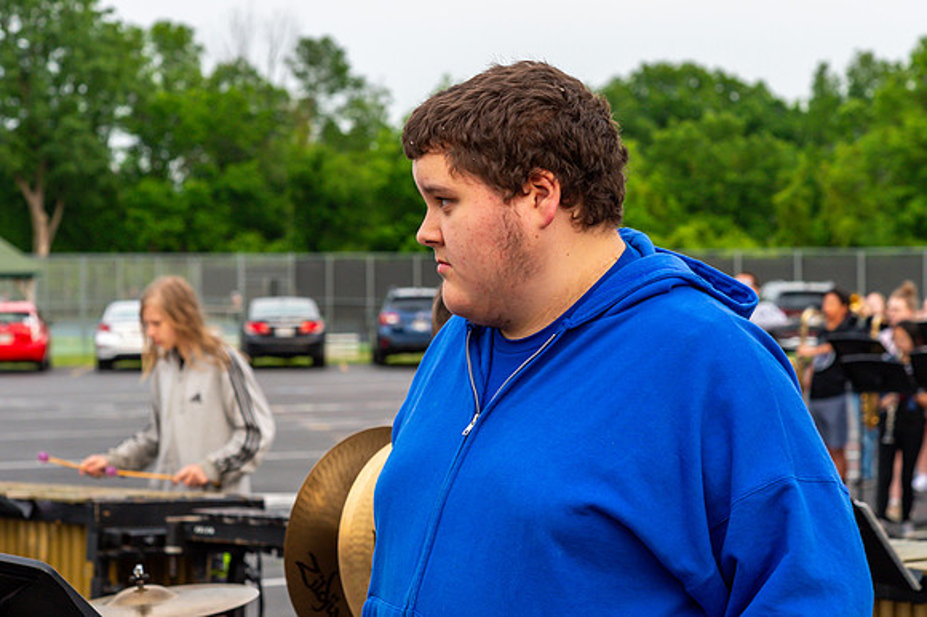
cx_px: 477
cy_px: 296
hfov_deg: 19.5
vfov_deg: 13.1
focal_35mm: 105
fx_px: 2695
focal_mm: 92
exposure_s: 1/500
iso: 1250
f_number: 8
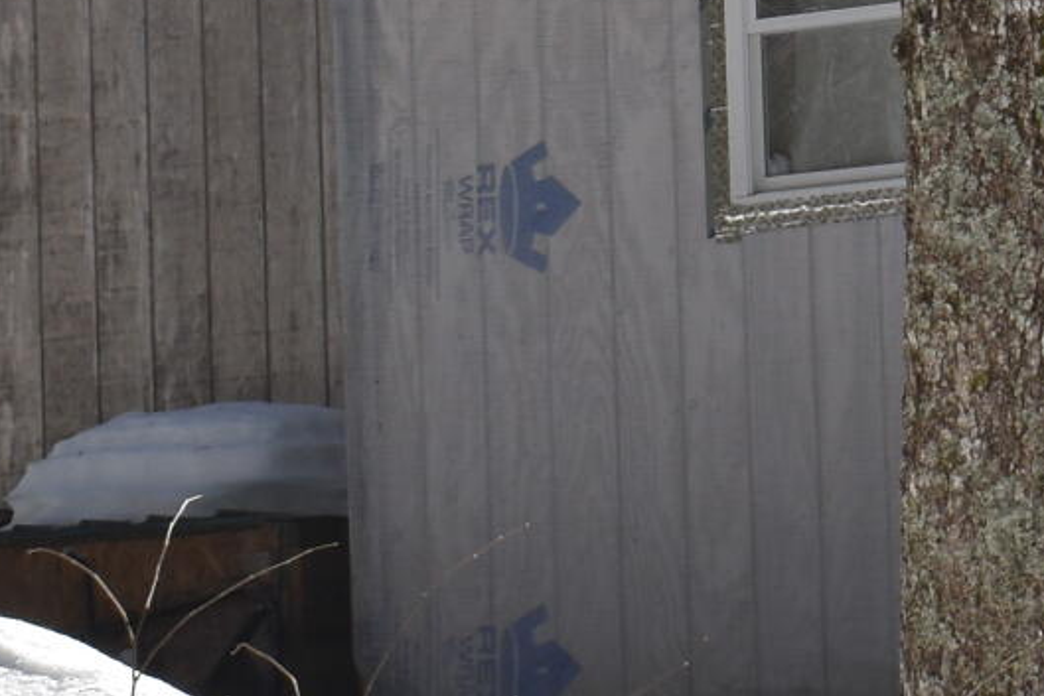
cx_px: 1508
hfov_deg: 8.5
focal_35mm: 238
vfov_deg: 5.7
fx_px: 6903
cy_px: -187
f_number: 13
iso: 100
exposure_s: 1/200
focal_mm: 28
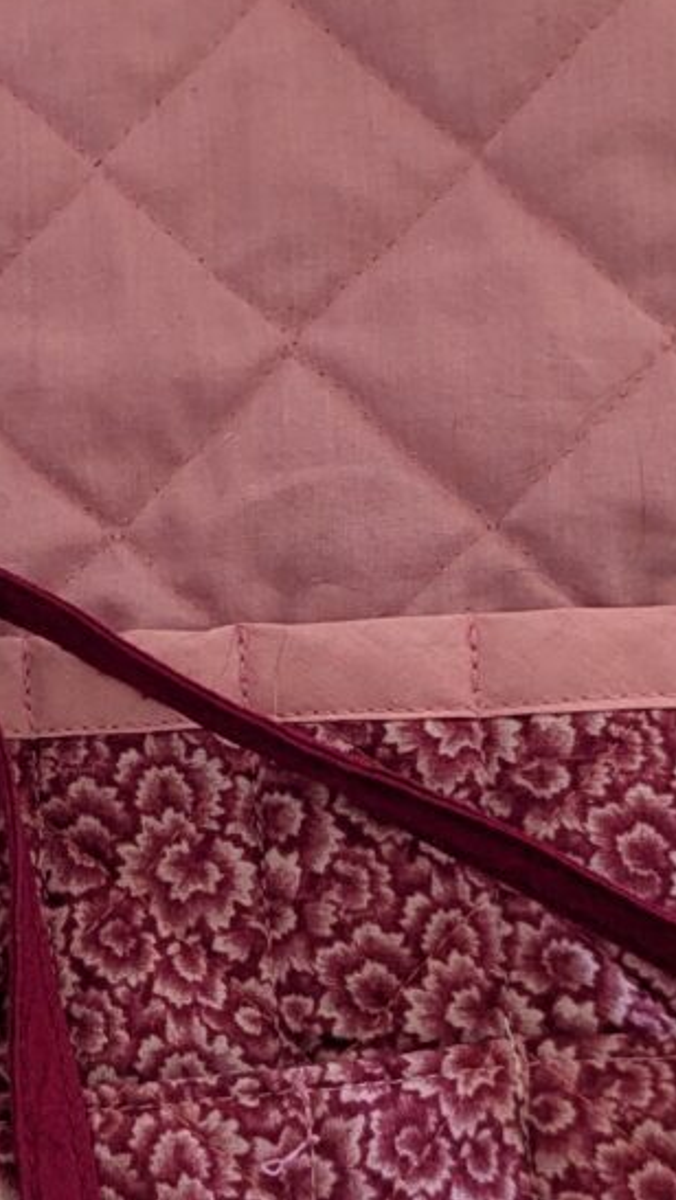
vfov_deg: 21.8
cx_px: 213
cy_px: 605
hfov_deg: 12.3
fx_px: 3120
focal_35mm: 98
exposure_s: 1/58.9
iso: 538
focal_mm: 6.81
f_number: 1.85
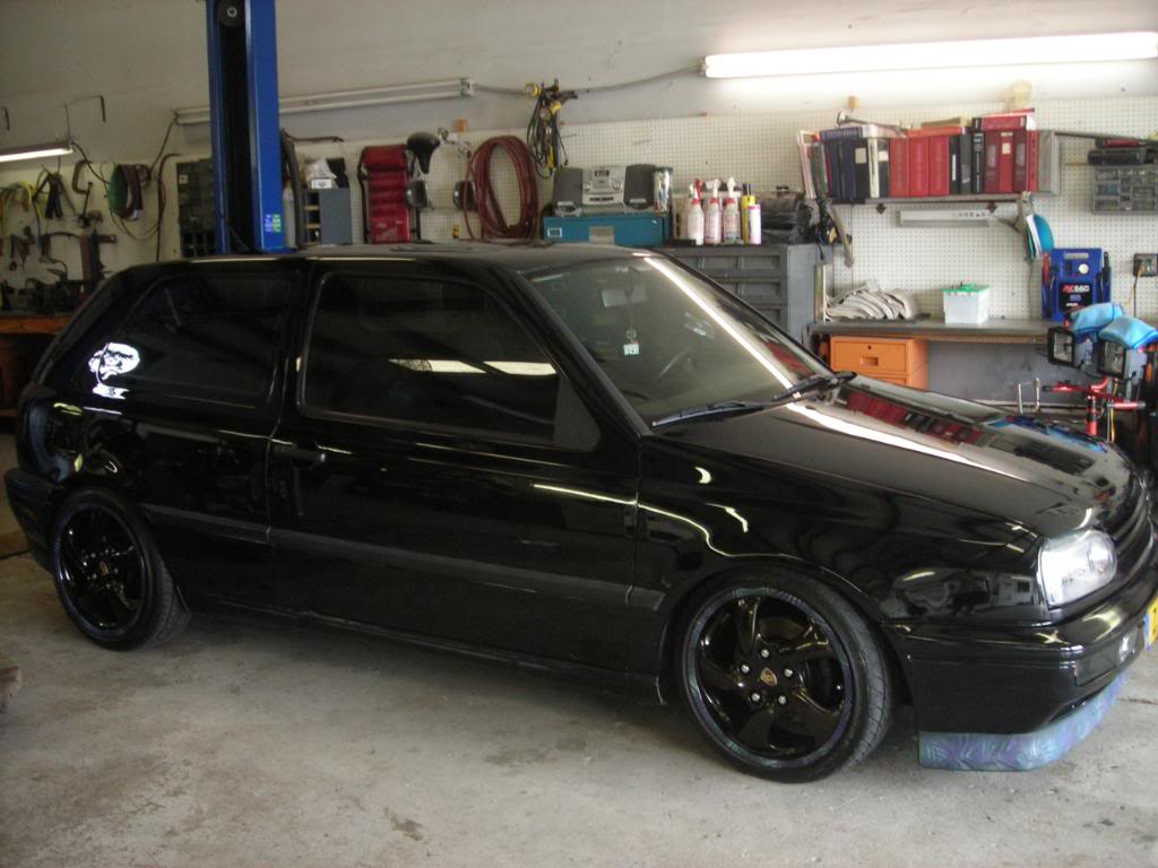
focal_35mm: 38
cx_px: 579
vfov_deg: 37.7
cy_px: 434
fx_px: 1271
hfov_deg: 49.0
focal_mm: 6.3
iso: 200
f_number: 3.2
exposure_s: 1/29.3
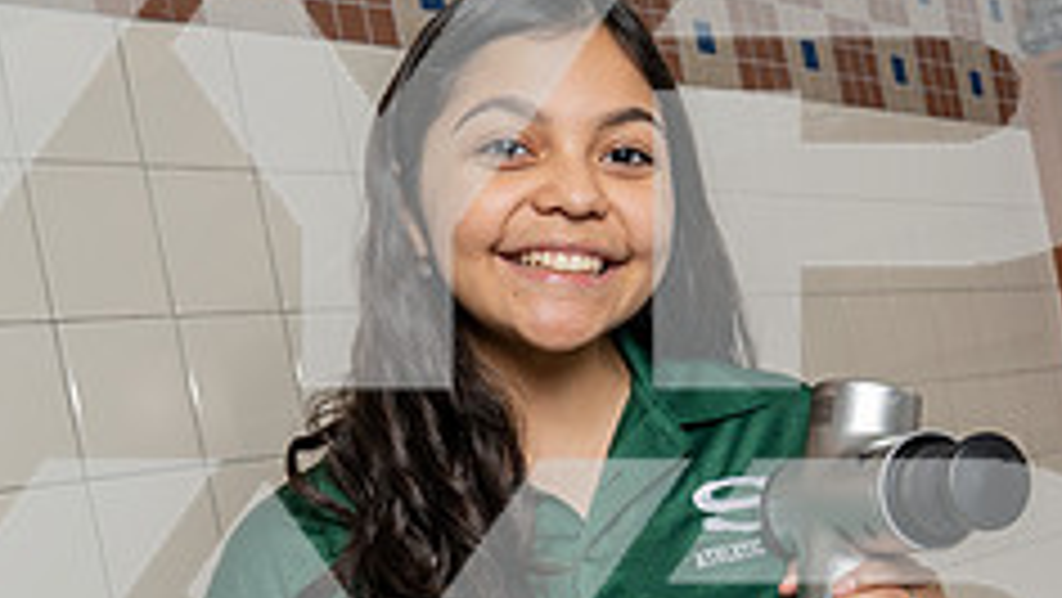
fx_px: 1888
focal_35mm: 67
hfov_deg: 31.4
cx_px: 580
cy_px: 699
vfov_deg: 17.3
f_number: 6.3
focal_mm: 26
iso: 250
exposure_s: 1/250
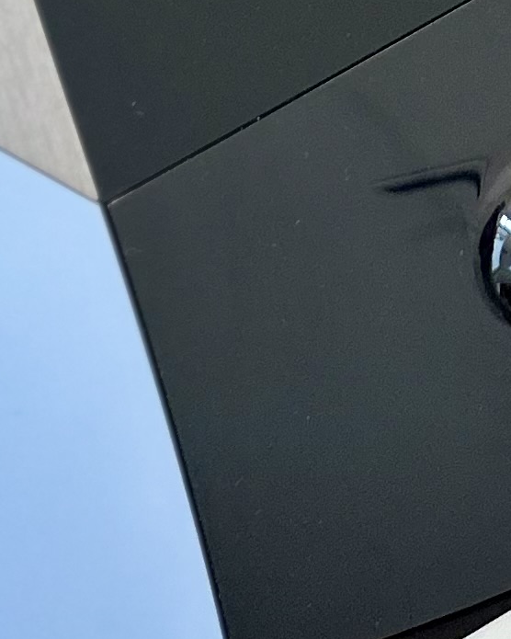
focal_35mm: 136
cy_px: -1114
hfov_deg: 11.1
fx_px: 2571
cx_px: 654
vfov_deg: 10.9
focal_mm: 6.86
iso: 100
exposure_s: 1/100
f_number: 1.78
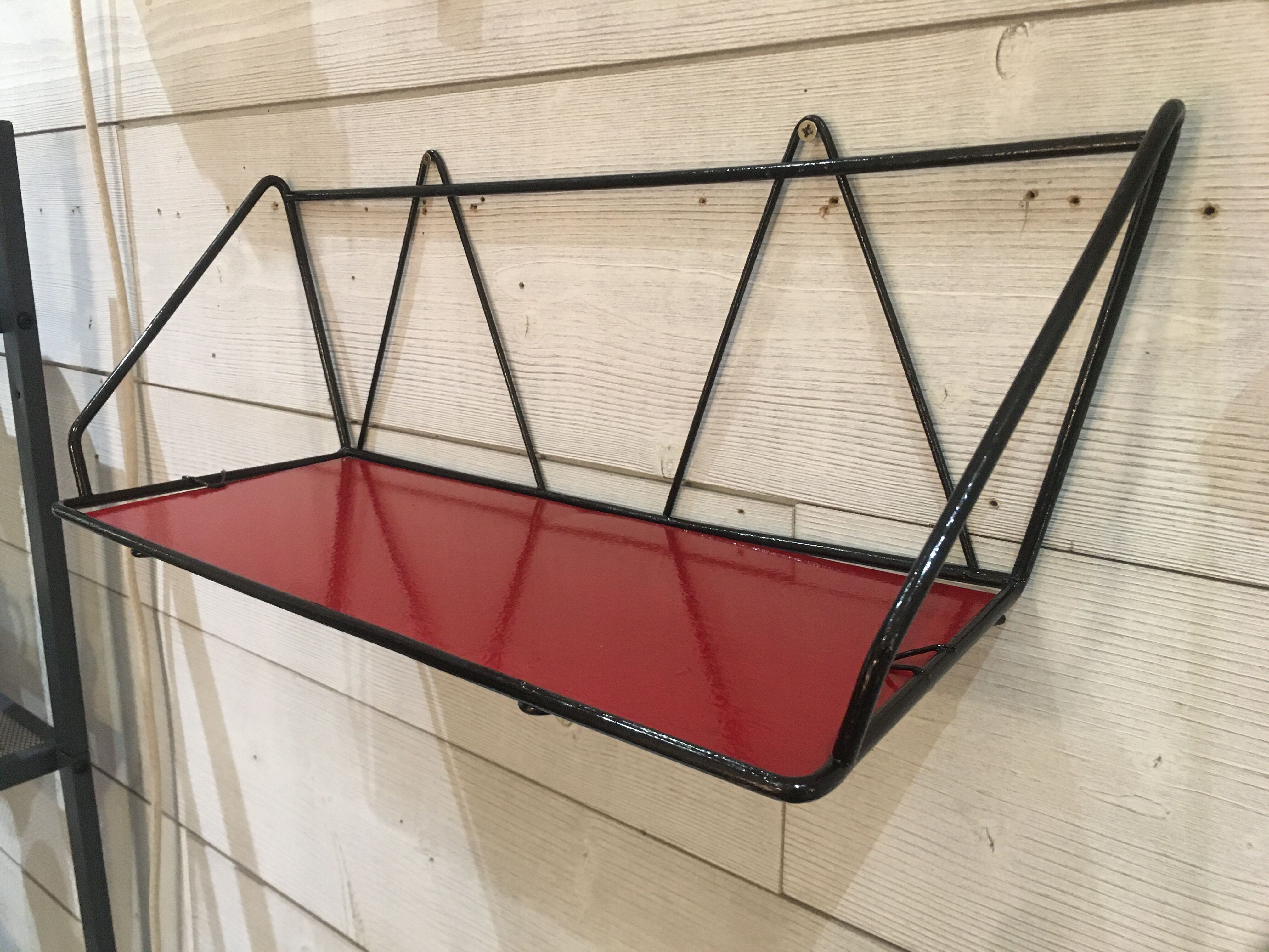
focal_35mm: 29
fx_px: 1063
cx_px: 634
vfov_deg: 48.2
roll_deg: +0.7
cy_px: 476
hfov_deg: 61.7
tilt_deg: -11.4
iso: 200
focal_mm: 4.15
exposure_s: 1/17
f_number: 2.2
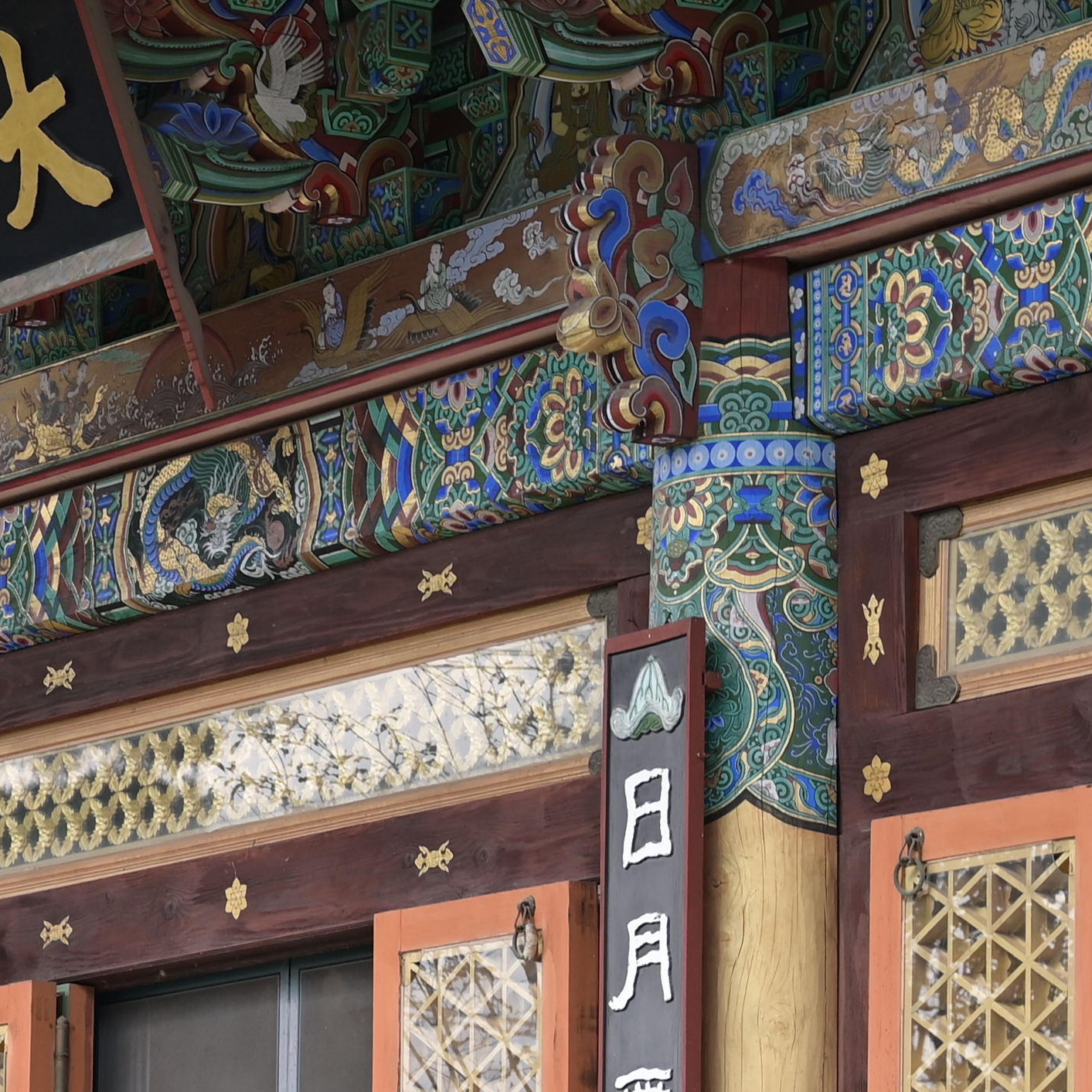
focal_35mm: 189
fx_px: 6745
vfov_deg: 9.3
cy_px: 597
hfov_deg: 8.9
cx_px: -832
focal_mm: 52
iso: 100
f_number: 3.5
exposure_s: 1/200
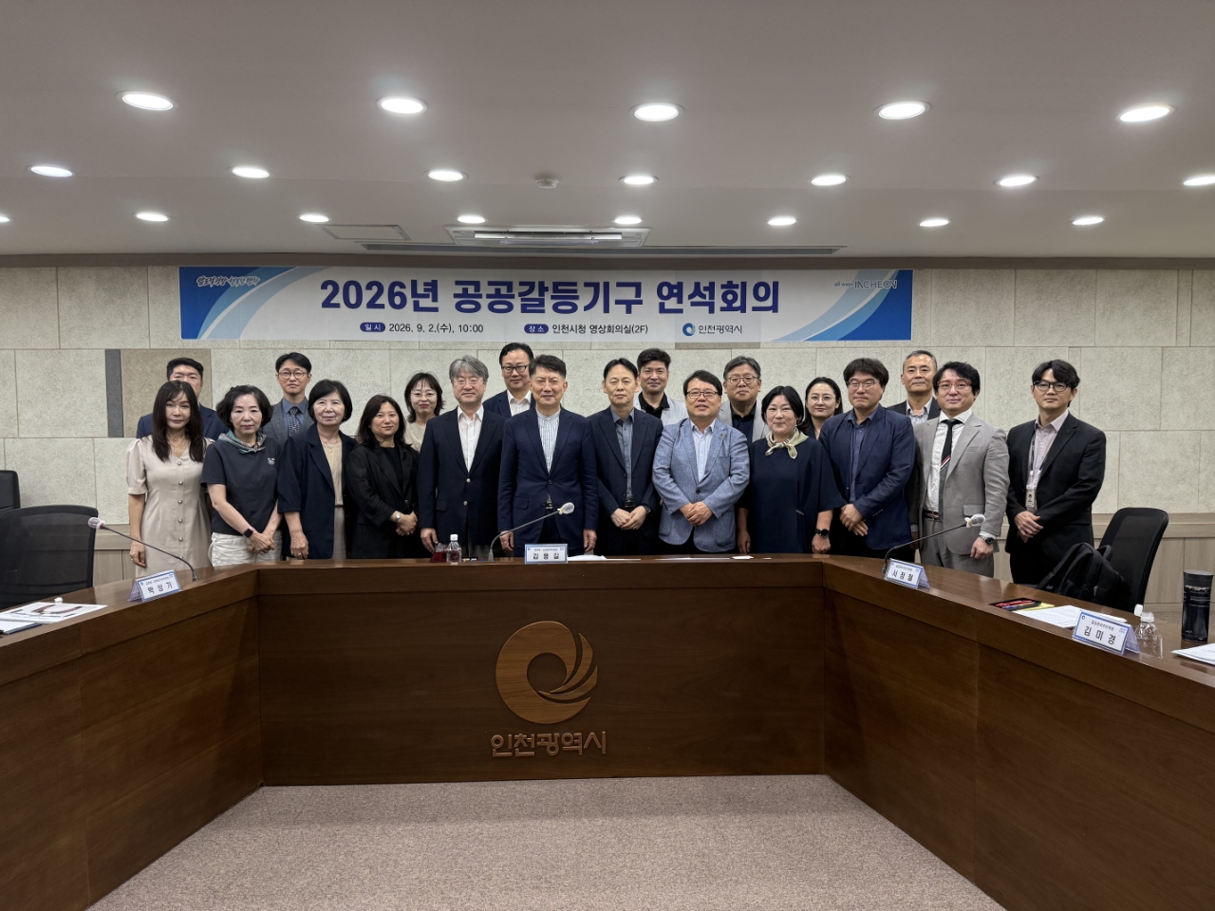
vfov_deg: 56.8
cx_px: 608
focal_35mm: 24
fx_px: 842
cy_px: 456
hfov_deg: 71.6
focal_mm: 6.76
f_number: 1.78
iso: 200
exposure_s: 1/215
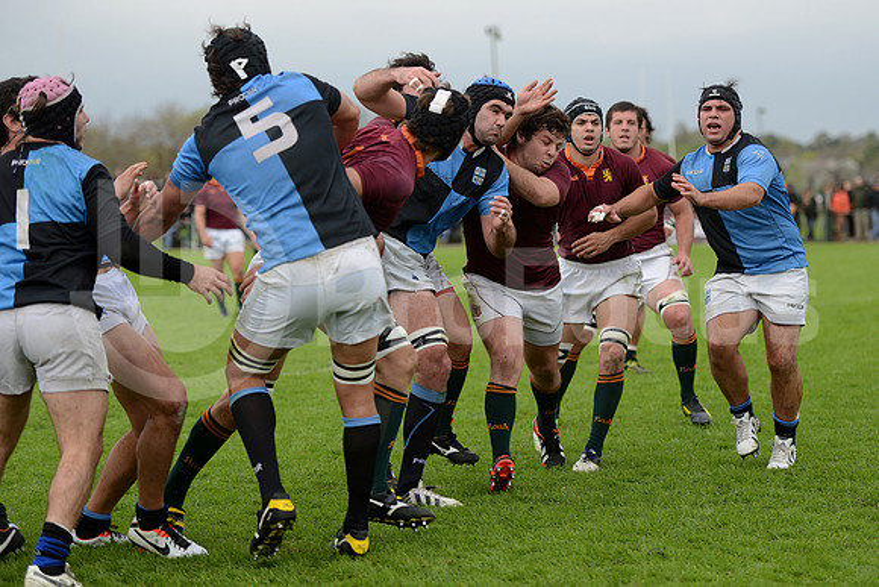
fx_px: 2442
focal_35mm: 100
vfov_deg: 13.7
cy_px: 294
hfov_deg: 20.4
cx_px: 440
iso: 320
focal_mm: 100
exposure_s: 1/1250
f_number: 2.8
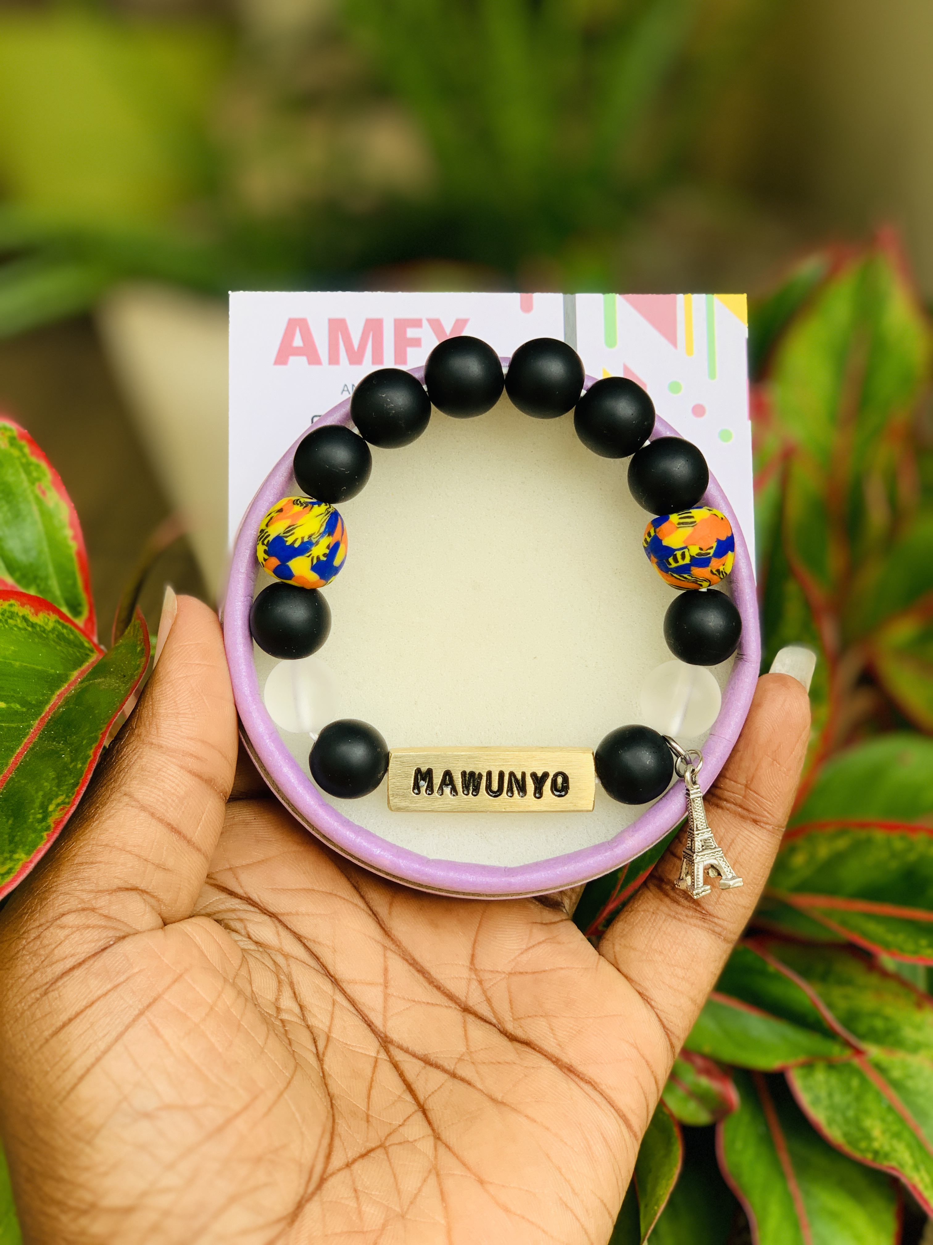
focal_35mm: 52
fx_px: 1869
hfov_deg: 28.0
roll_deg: -2.5
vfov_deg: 36.8
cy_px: 622
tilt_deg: -22.7
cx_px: 466
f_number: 2.4
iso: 16
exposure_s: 1/122
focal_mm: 6
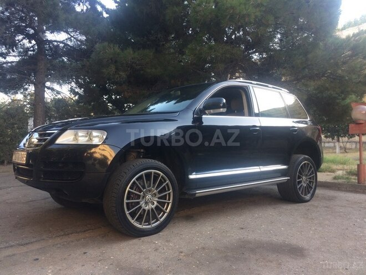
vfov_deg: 48.2
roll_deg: -1.1
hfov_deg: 61.7
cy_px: 138
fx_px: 307
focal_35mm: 29
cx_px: 183
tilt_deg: -0.2
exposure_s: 1/101
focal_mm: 4.15
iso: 32
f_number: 2.2
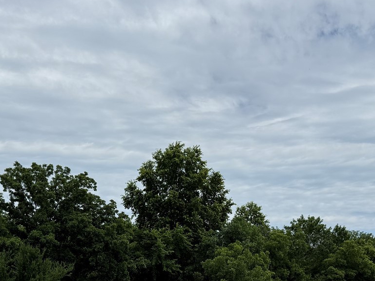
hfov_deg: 32.2
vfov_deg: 23.5
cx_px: 187
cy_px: 274
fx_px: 650
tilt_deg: +1.4
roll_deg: -0.5
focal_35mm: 60
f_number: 1.78
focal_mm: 6.76
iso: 80
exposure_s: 1/9091
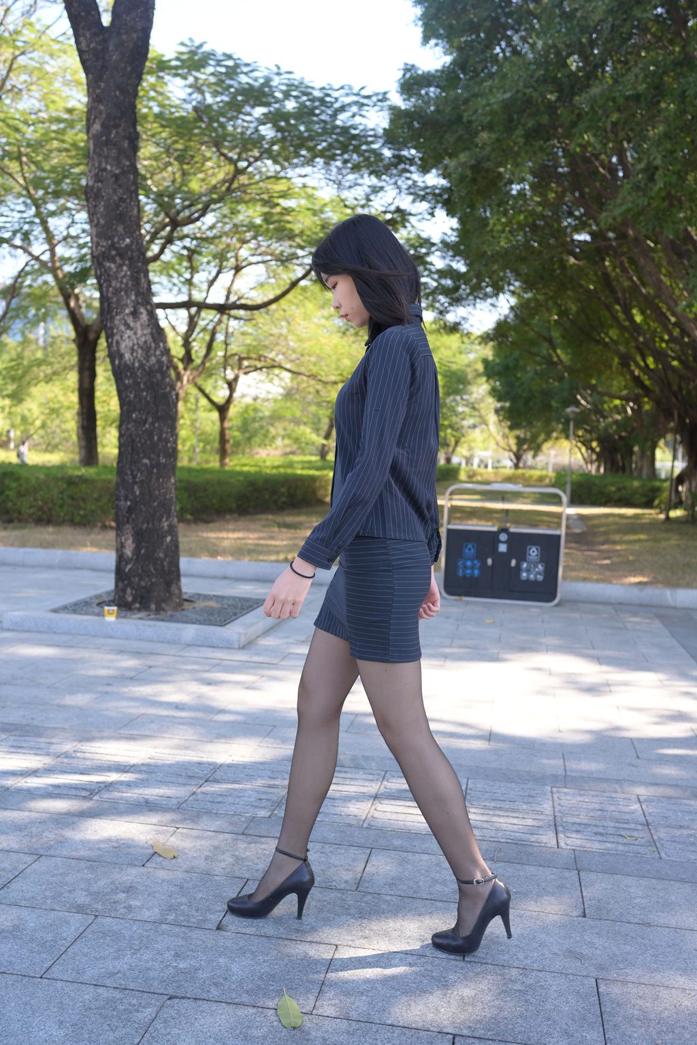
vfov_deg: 54.4
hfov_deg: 37.9
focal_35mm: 35
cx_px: 348
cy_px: 522
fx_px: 1016
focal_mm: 35
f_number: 4
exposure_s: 1/1000
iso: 800
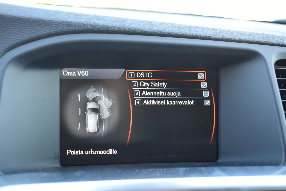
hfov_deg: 43.6
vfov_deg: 29.9
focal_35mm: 45
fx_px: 357
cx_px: 143
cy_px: 96
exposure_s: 1/60
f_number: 4.2
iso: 640
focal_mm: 30
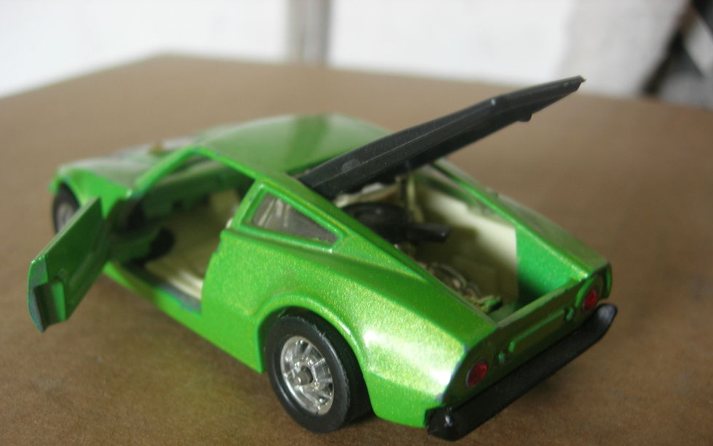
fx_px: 797
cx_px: 358
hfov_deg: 48.2
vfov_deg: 31.2
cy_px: 271
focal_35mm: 41
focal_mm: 7.8
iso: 64
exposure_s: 1/4
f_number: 2.8
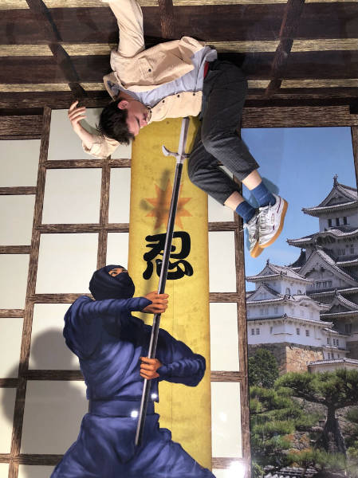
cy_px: 239
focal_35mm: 28
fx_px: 387
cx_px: 179
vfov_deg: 63.5
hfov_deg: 49.7
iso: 32
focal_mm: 4
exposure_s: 1/33
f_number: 1.8
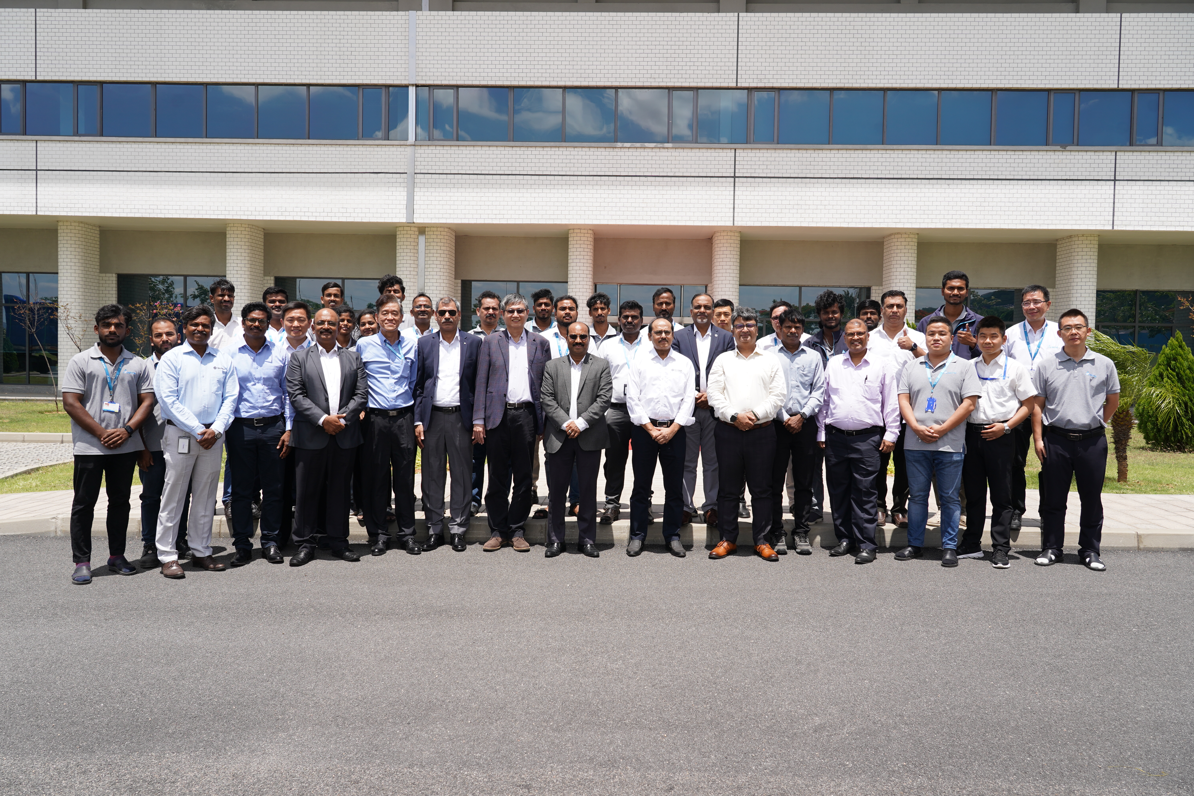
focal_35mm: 29
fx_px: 962
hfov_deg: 63.7
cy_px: 398
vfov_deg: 45.0
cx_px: 597
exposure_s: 1/400
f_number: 8
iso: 200
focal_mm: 29
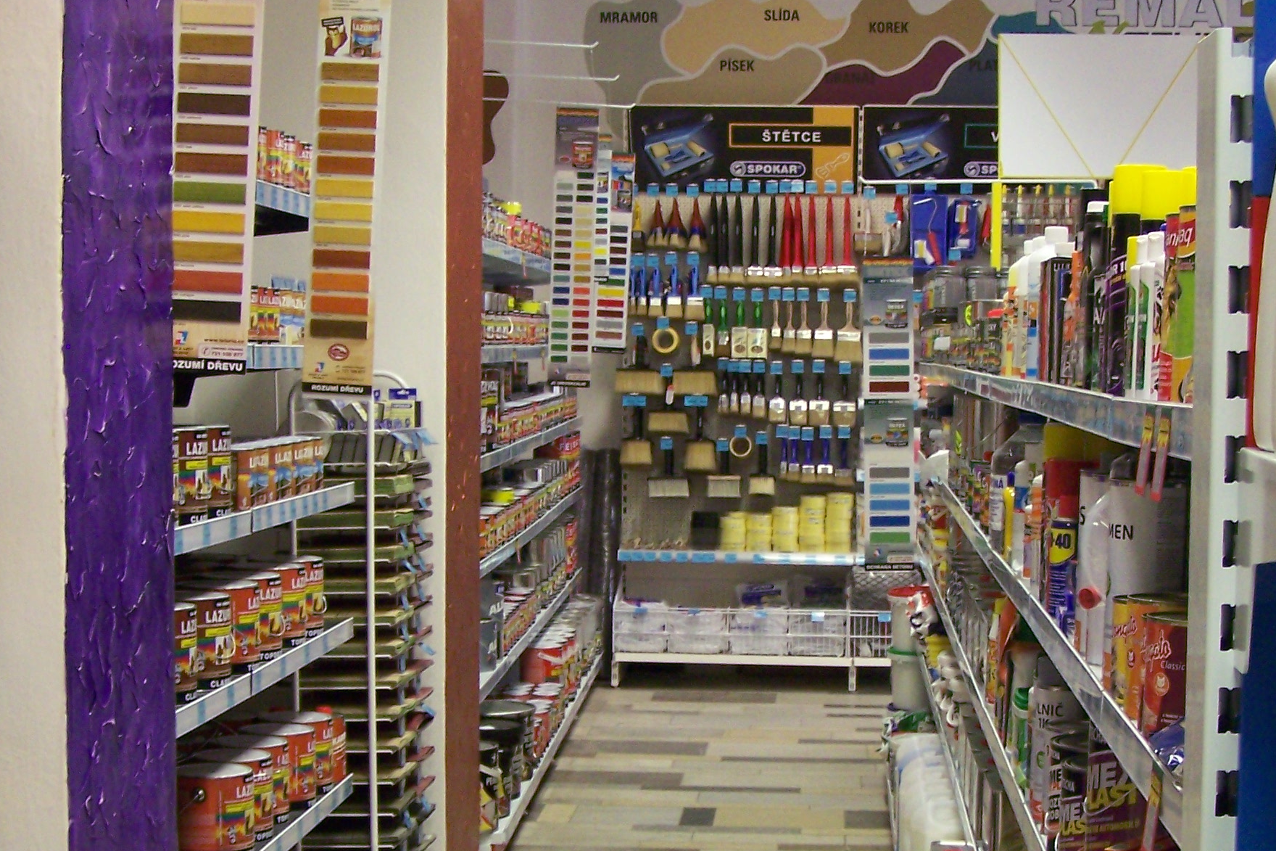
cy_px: 531
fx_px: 2445
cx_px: 679
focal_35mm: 69
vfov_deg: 19.7
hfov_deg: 29.2
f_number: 2.8
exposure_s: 1/25
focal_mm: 6.3
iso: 160
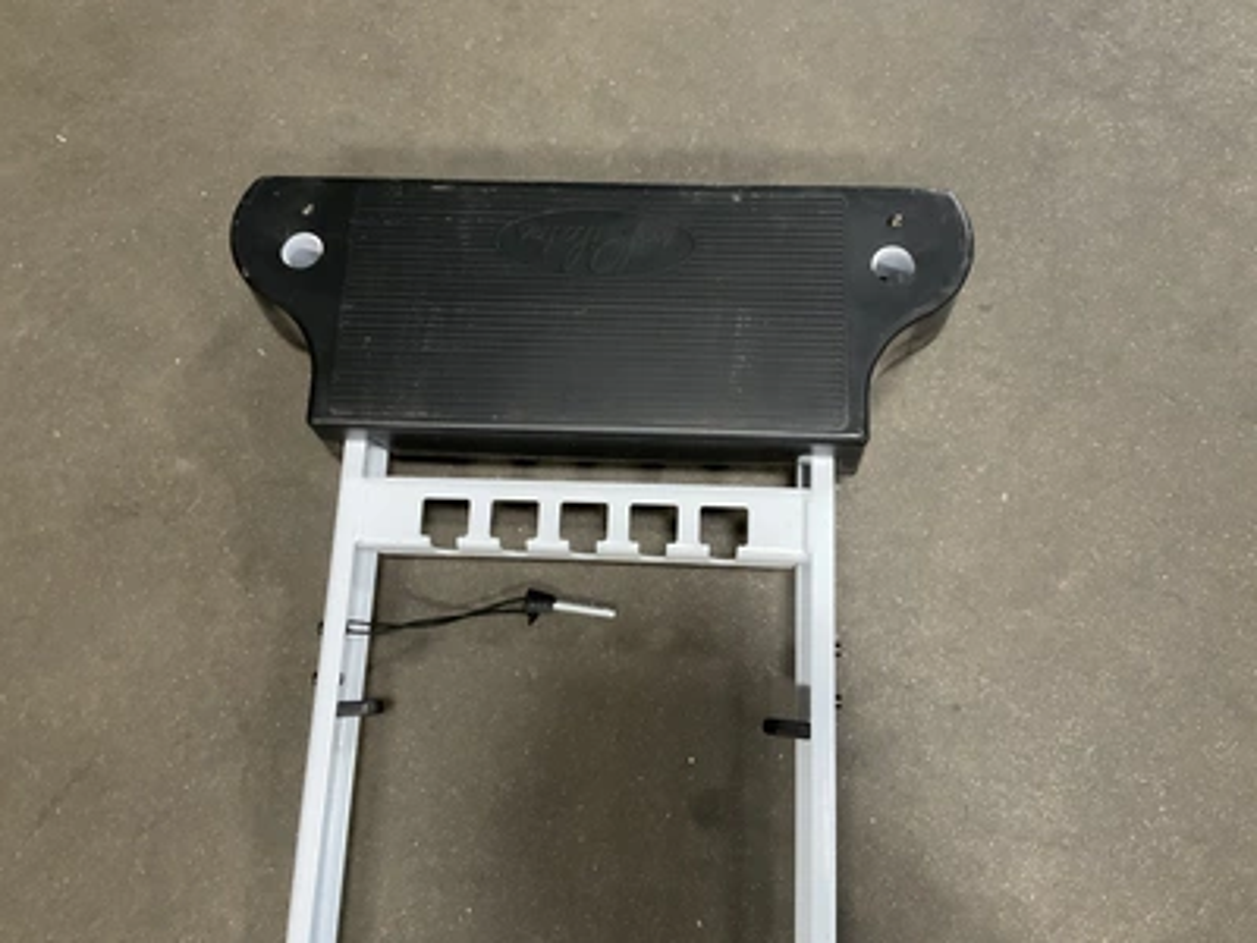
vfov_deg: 48.2
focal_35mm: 29
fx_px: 1053
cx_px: 628
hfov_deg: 61.7
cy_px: 472
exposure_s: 1/40
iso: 250
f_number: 1.8
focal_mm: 3
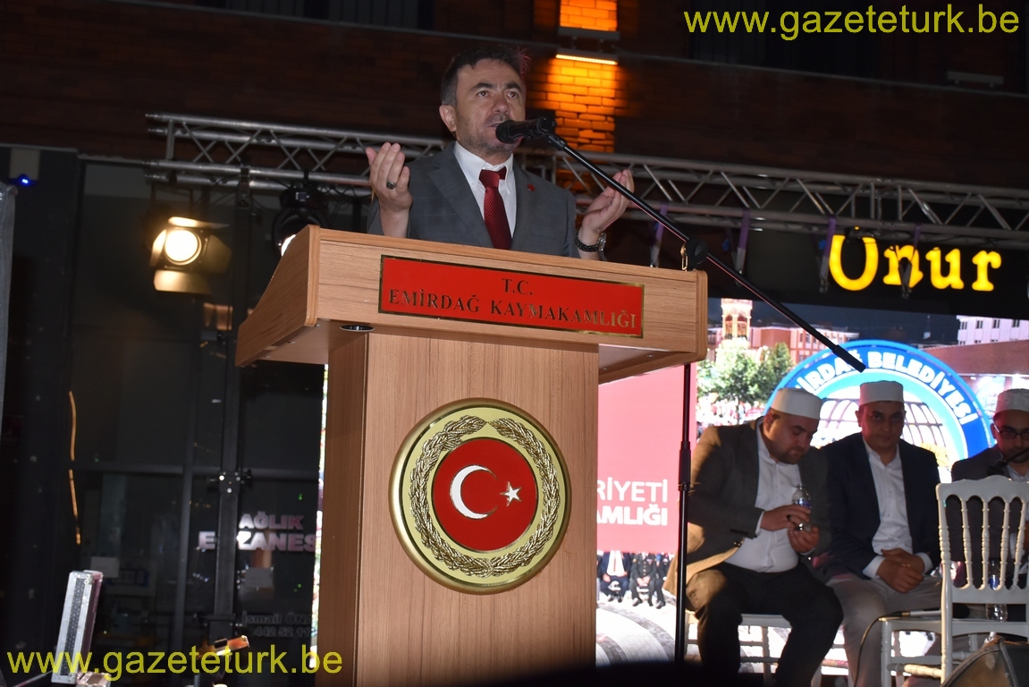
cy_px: 344
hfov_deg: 41.1
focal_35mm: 48
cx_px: 514
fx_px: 1372
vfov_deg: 28.1
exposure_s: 1/100
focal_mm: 32
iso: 800
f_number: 5
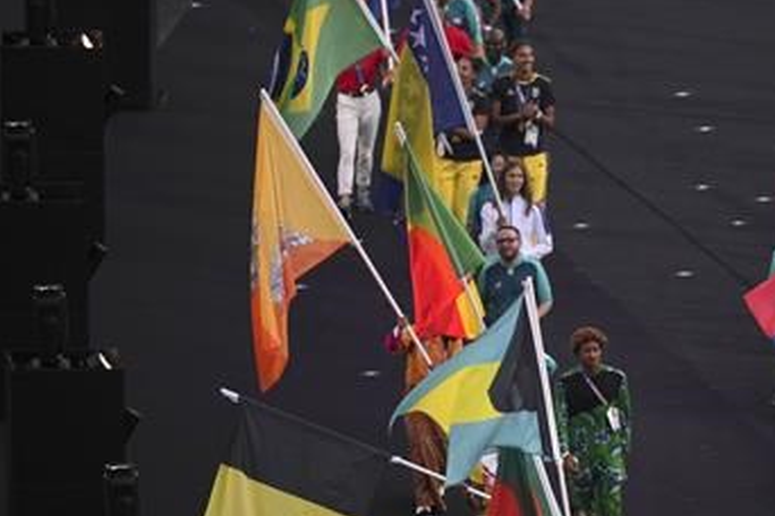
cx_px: 730
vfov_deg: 1.8
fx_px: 16381
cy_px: 264
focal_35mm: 761
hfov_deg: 2.7
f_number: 2.8
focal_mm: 400
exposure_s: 1/320
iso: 1000
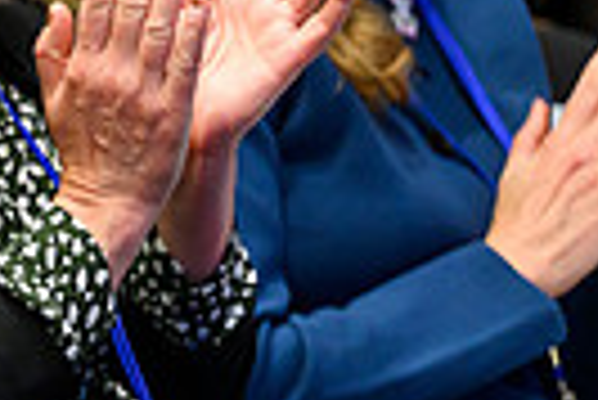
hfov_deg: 3.1
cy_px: 119
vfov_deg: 2.1
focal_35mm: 655
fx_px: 10892
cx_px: -567
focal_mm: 150
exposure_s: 1/200
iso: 3200
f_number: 3.2
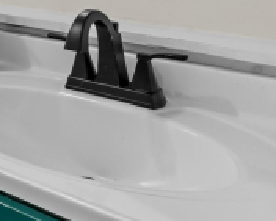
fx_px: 490
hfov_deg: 23.4
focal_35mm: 60
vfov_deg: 22.5
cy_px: -72
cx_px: -163
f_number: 8
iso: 400
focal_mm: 10
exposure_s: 1/3
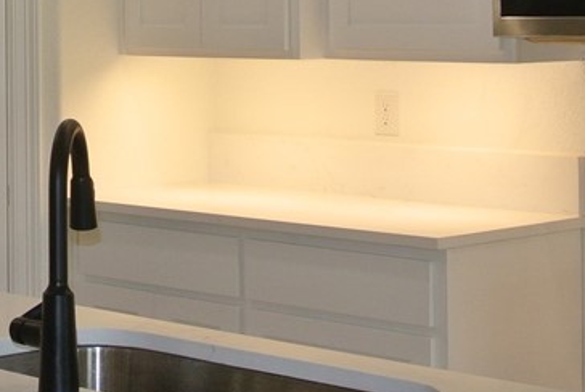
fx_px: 1790
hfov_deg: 17.9
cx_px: -55
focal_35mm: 110
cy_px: -43
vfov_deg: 12.3
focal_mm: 14
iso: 400
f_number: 6.3
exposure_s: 1/60
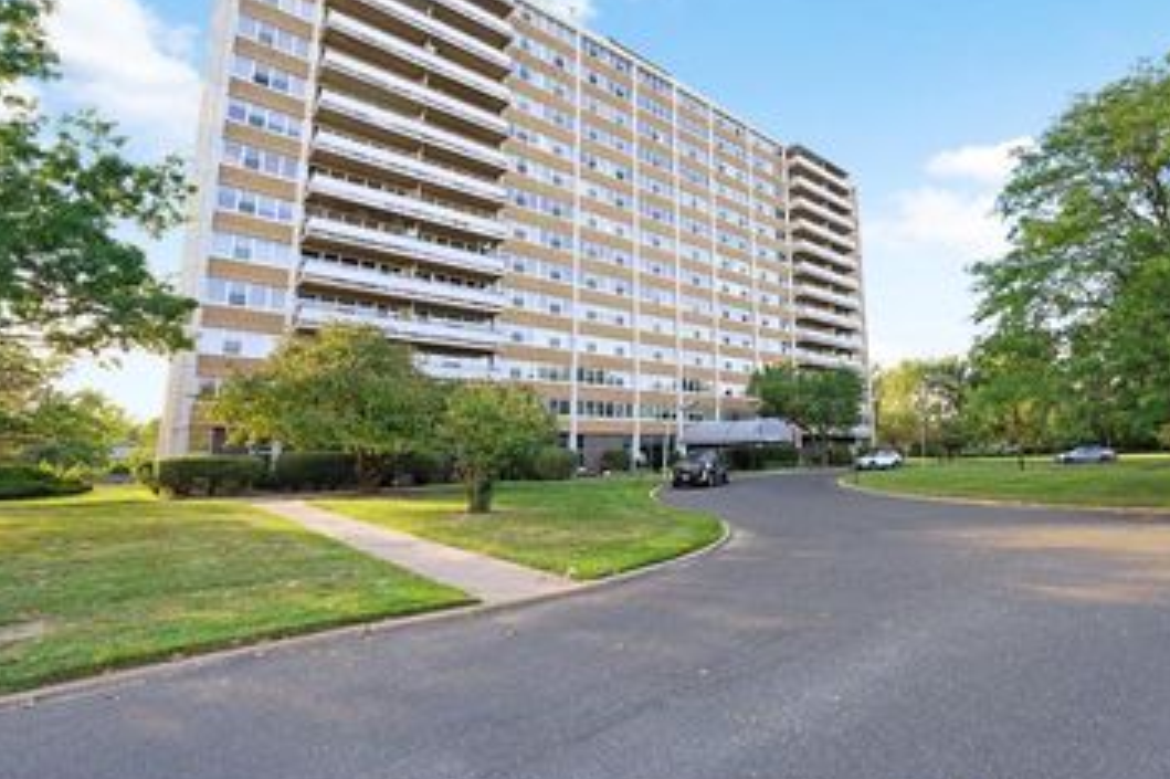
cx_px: 709
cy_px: 370
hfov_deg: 91.9
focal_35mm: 17
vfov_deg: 70.3
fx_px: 552
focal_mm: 12
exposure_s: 1/125
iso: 320
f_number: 5.6
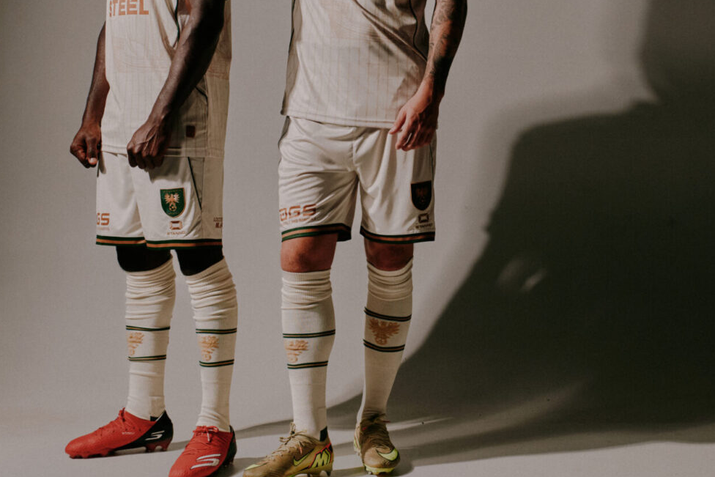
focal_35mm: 84
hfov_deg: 24.1
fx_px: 1668
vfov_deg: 16.2
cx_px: 442
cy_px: 99
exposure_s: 1/250
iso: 400
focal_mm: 41
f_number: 5.6
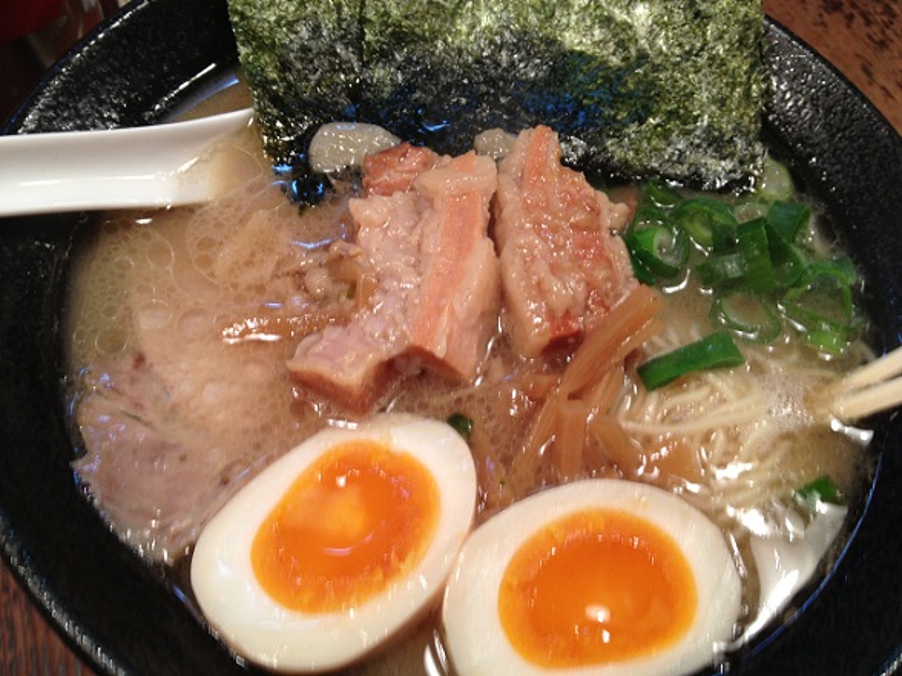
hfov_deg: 52.6
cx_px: 451
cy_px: 338
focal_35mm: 35
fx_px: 912
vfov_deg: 40.7
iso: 80
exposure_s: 1/20
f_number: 2.4
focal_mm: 4.28
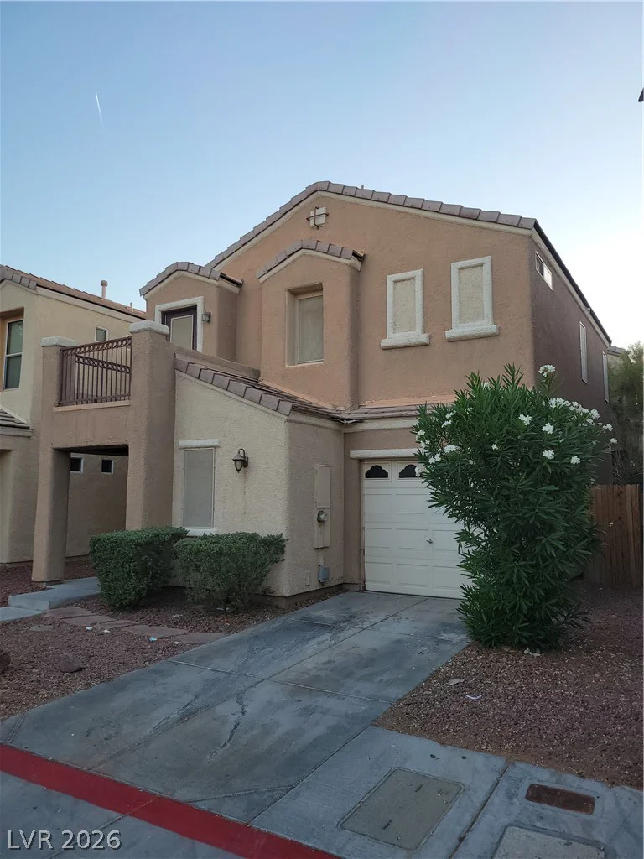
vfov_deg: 67.3
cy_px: 430
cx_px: 322
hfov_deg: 53.1
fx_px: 645
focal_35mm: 26
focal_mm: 5.4
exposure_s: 1/129
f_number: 1.8
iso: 40
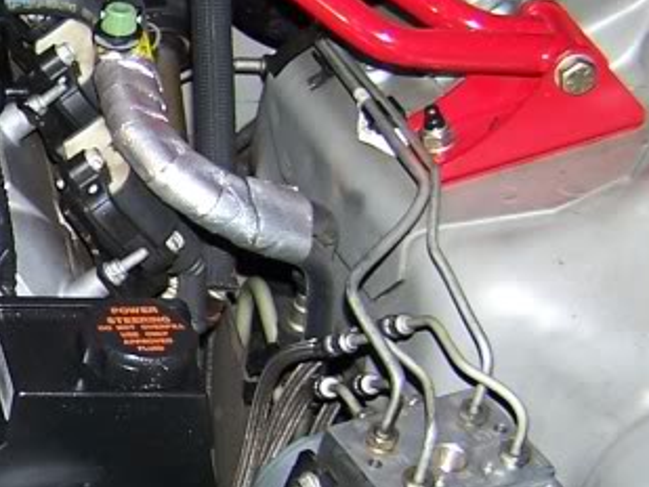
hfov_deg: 14.3
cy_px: 365
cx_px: -407
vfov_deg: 11.7
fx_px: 2363
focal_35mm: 126
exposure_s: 1/60
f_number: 2.8
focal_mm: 6.3
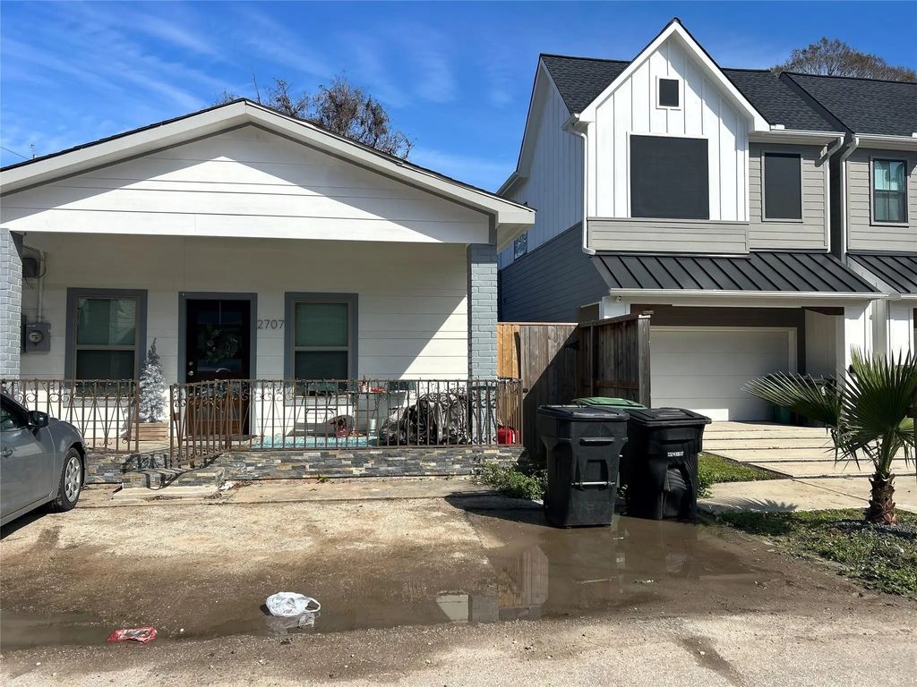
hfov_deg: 67.3
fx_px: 689
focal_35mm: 26
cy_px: 344
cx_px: 458
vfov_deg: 53.1
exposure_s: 1/4274
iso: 50
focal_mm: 5.7
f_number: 1.5
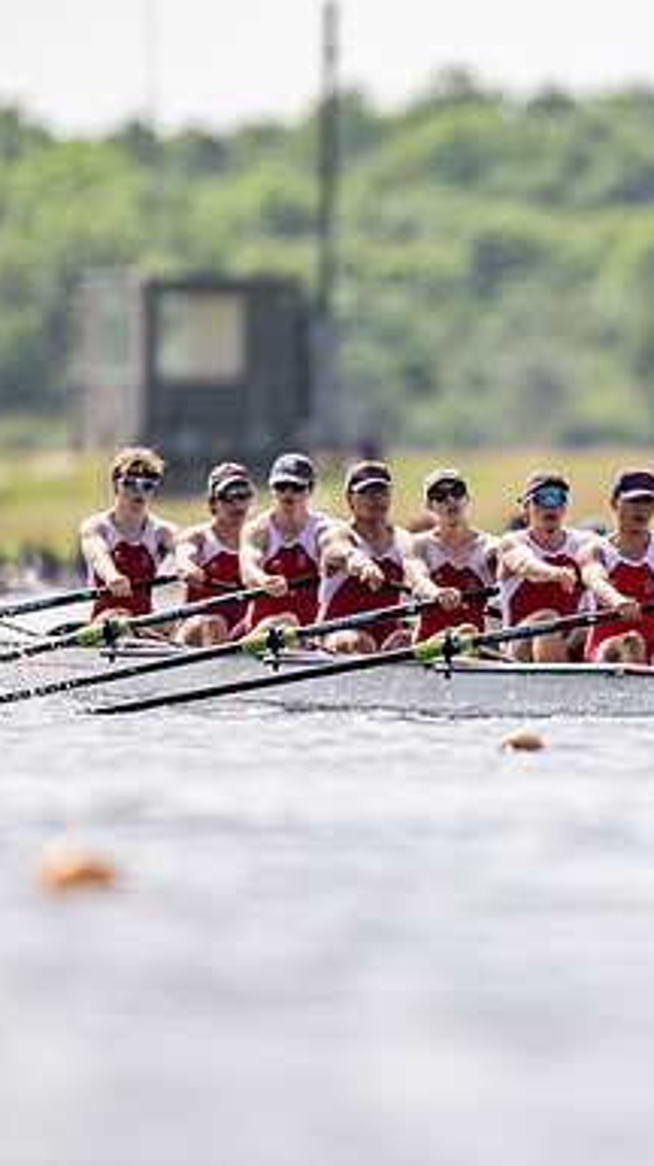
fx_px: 29284
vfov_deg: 2.3
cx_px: 557
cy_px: 583
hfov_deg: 1.3
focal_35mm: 948
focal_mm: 600
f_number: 4
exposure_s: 1/2500
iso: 140
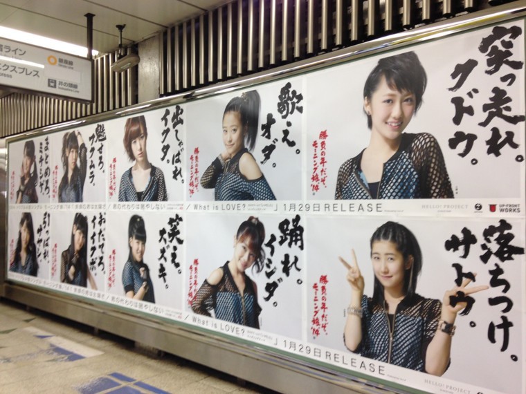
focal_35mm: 33
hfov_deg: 55.4
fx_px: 501
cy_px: 197
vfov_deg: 42.9
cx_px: 263
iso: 64
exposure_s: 1/30
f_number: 2.4
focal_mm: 4.12
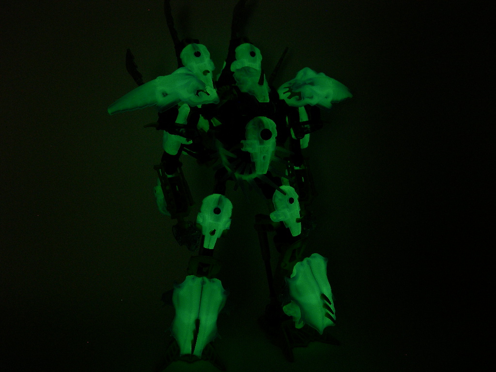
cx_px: 248
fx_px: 544
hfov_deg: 49.0
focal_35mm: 38
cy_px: 186
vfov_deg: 37.7
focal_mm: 7.8
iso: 200
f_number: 2.8
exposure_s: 2
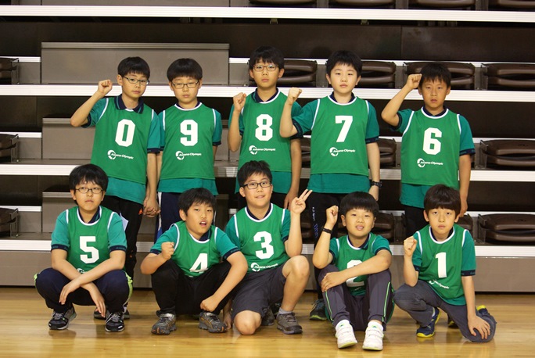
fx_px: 1562
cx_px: 268
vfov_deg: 13.1
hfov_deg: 19.4
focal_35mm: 105
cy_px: 179
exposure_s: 1/60
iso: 400
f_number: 4
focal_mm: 70
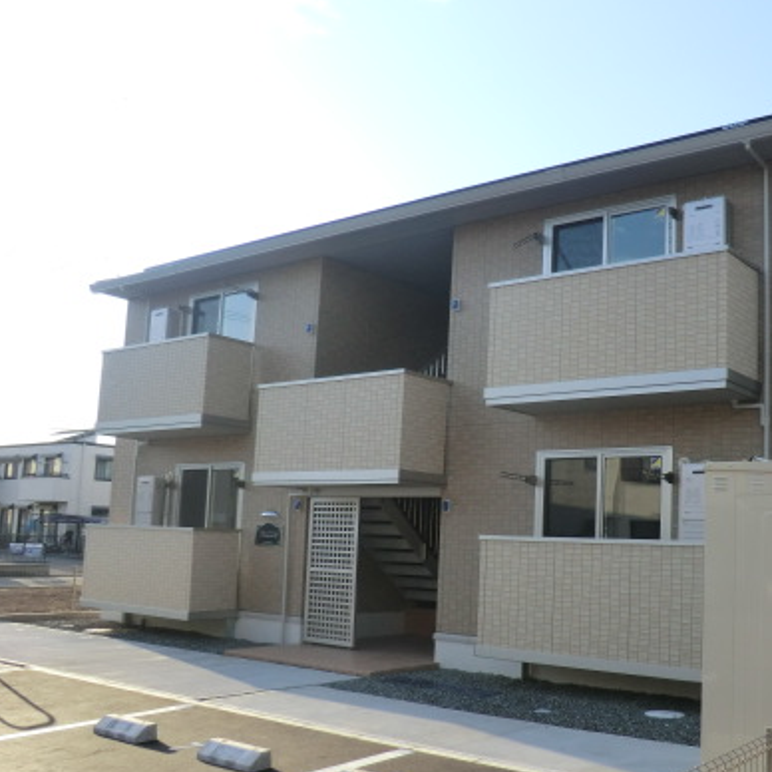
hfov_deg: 45.7
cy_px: 464
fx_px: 883
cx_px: 573
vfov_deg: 46.9
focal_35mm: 35
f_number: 3.2
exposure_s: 1/500
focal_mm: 4.3
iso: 80
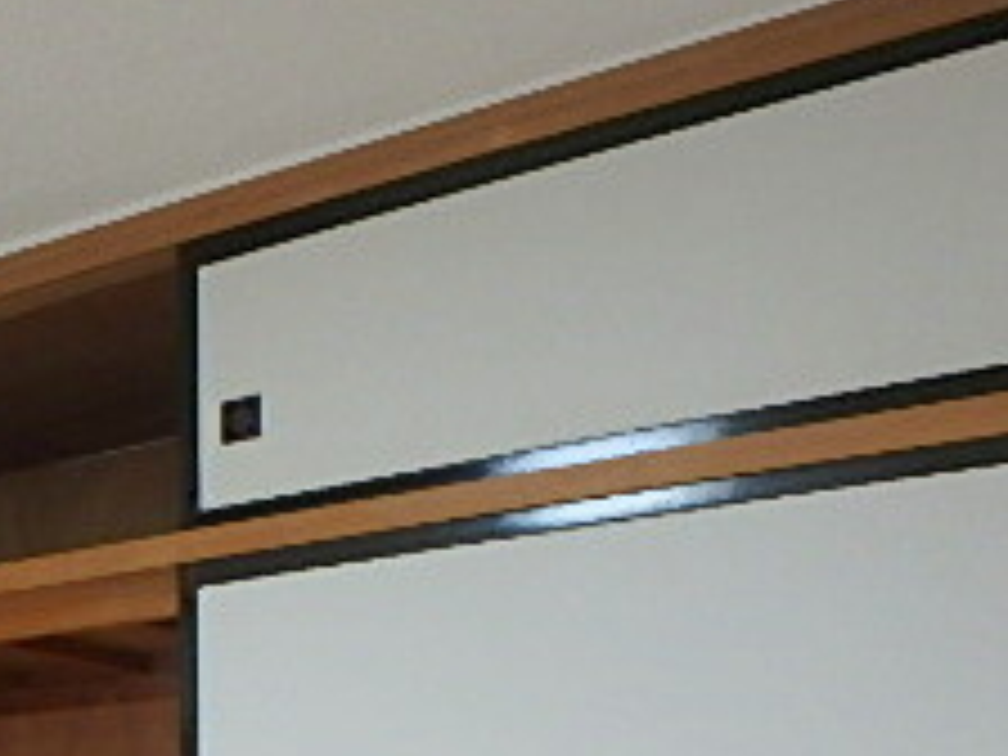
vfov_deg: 21.4
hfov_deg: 28.8
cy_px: 1053
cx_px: -135
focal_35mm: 60
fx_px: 1747
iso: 200
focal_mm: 3.7
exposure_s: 1/40
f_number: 3.5
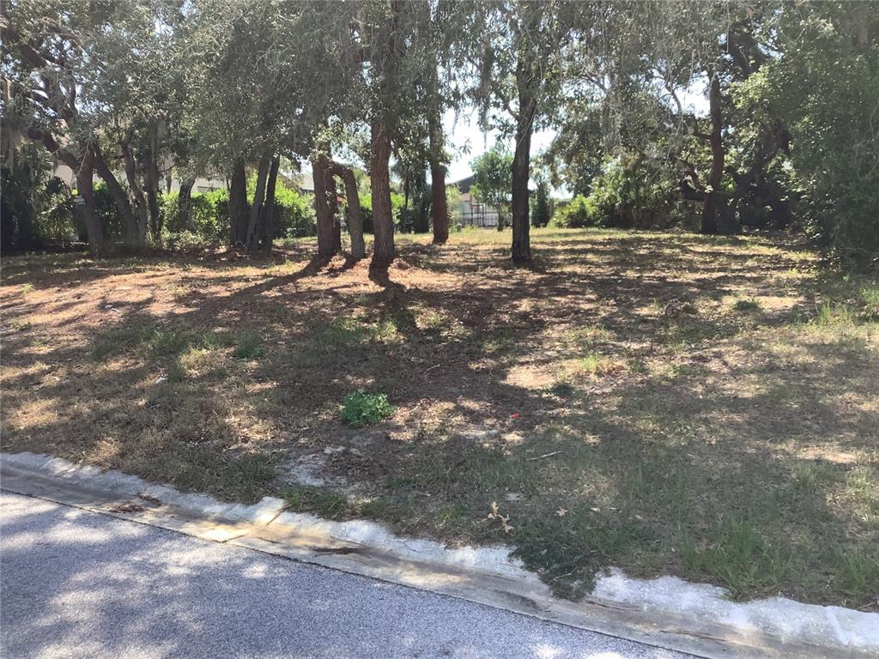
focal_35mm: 31
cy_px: 330
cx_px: 440
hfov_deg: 58.4
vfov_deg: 45.4
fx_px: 787
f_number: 2.4
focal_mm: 3.3
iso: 25
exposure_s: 1/326
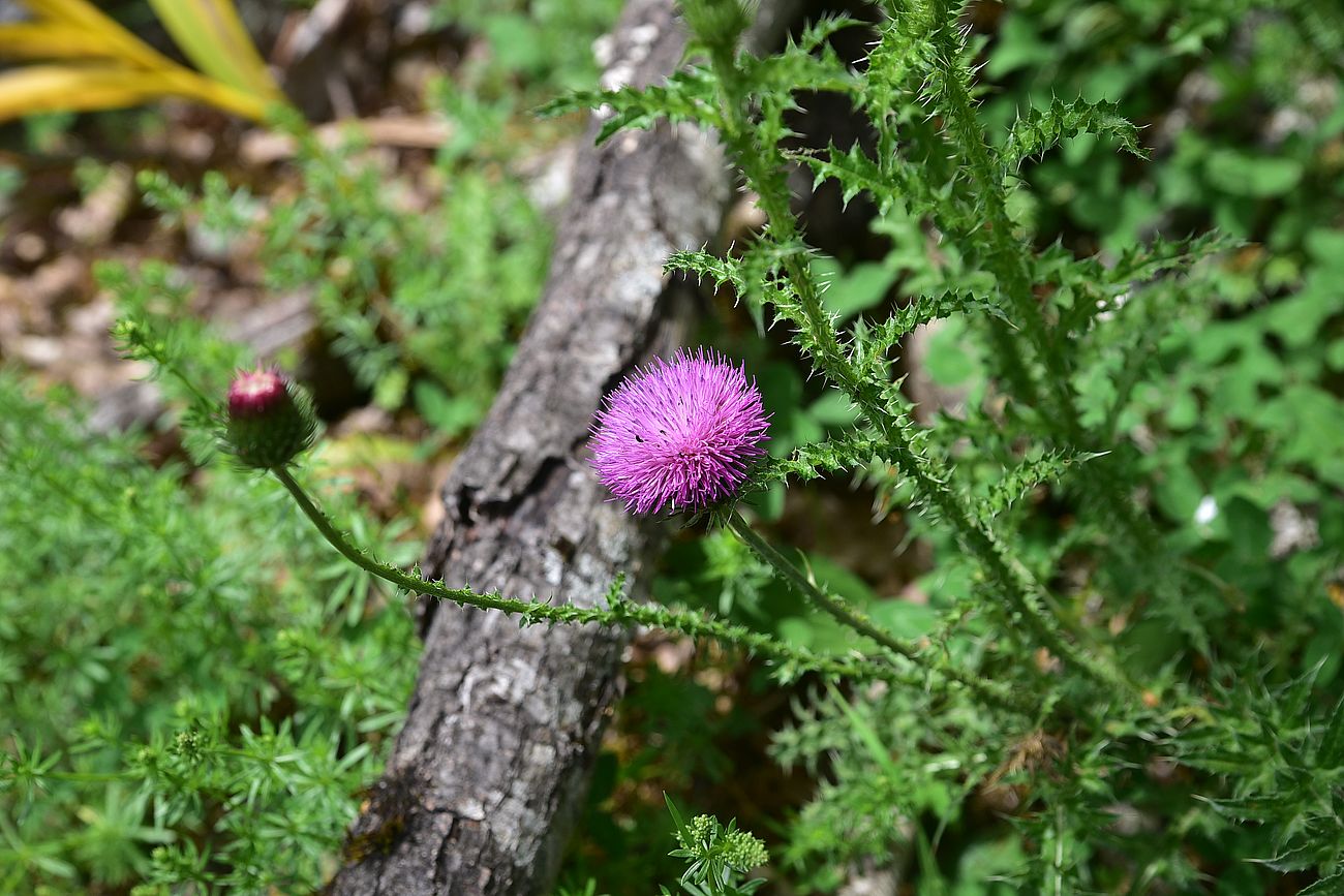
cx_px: 672
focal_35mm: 50
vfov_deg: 27.0
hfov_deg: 39.6
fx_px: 1867
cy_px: 448
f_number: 6.3
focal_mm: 50
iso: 320
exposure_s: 1/400
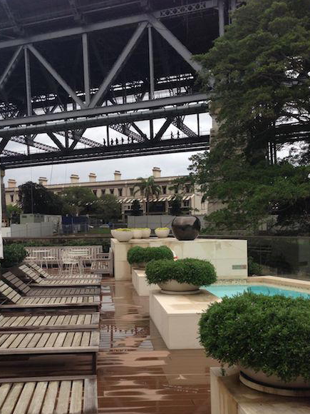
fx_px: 525
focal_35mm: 44
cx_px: 116
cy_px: 235
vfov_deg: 42.8
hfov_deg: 32.7
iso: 50
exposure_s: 1/317
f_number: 2.4
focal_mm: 4.12
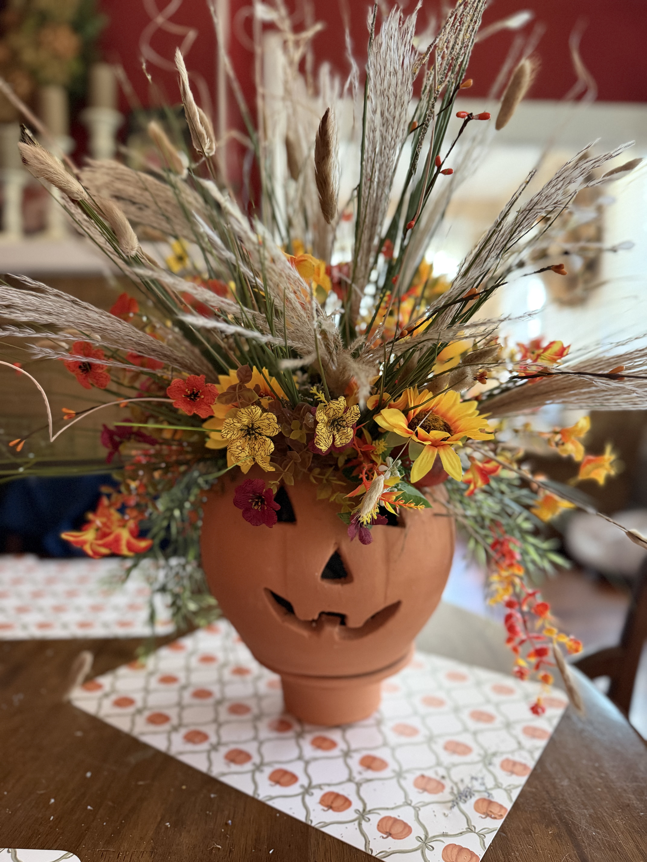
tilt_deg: -6.6
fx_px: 598
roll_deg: -0.7
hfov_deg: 56.8
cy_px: 431
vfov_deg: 71.6
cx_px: 324
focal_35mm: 24
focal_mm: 6.76
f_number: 1.78
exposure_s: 1/60
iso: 640
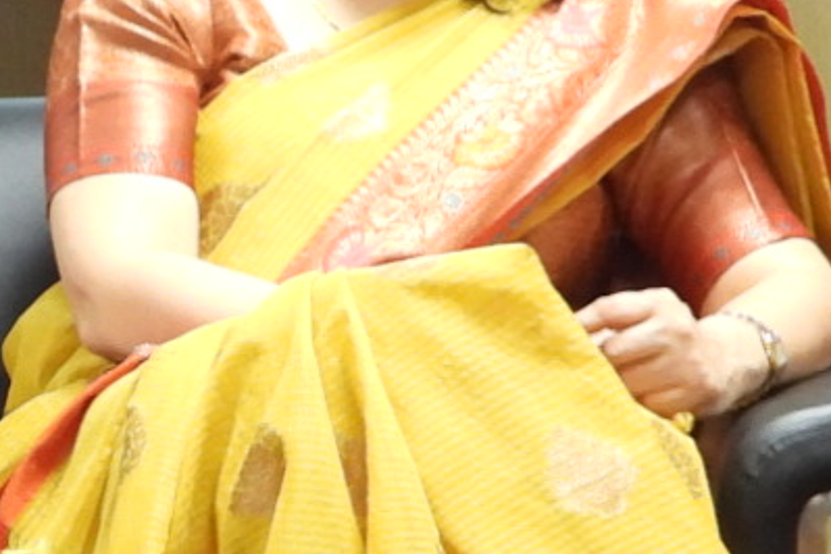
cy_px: 396
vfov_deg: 3.9
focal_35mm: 355
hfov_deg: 5.8
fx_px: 8194
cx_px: -289
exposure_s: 1/10
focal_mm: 10.7
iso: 400
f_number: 3.5
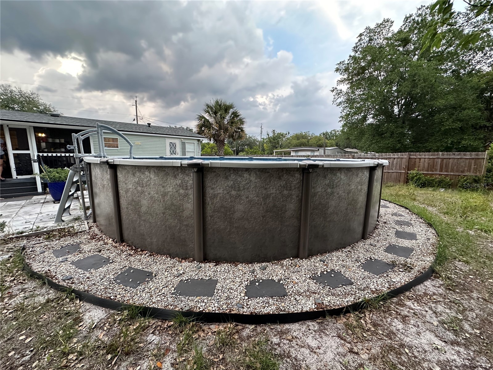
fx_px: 199
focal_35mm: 14
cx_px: 246
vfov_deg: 85.7
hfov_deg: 102.1
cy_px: 185
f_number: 2.2
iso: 250
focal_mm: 2.22
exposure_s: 1/99
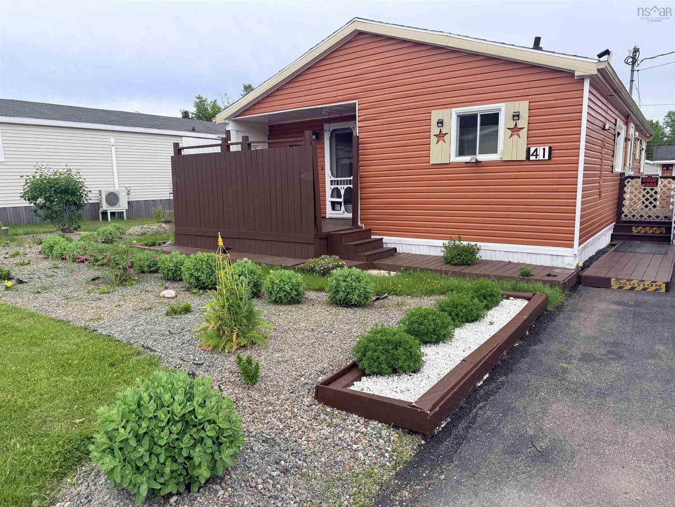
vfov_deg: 56.8
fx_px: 468
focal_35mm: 24
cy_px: 254
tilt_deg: -8.2
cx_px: 338
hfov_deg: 71.6
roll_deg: +1.4
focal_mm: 6.76
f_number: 1.78
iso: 80
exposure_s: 1/1192
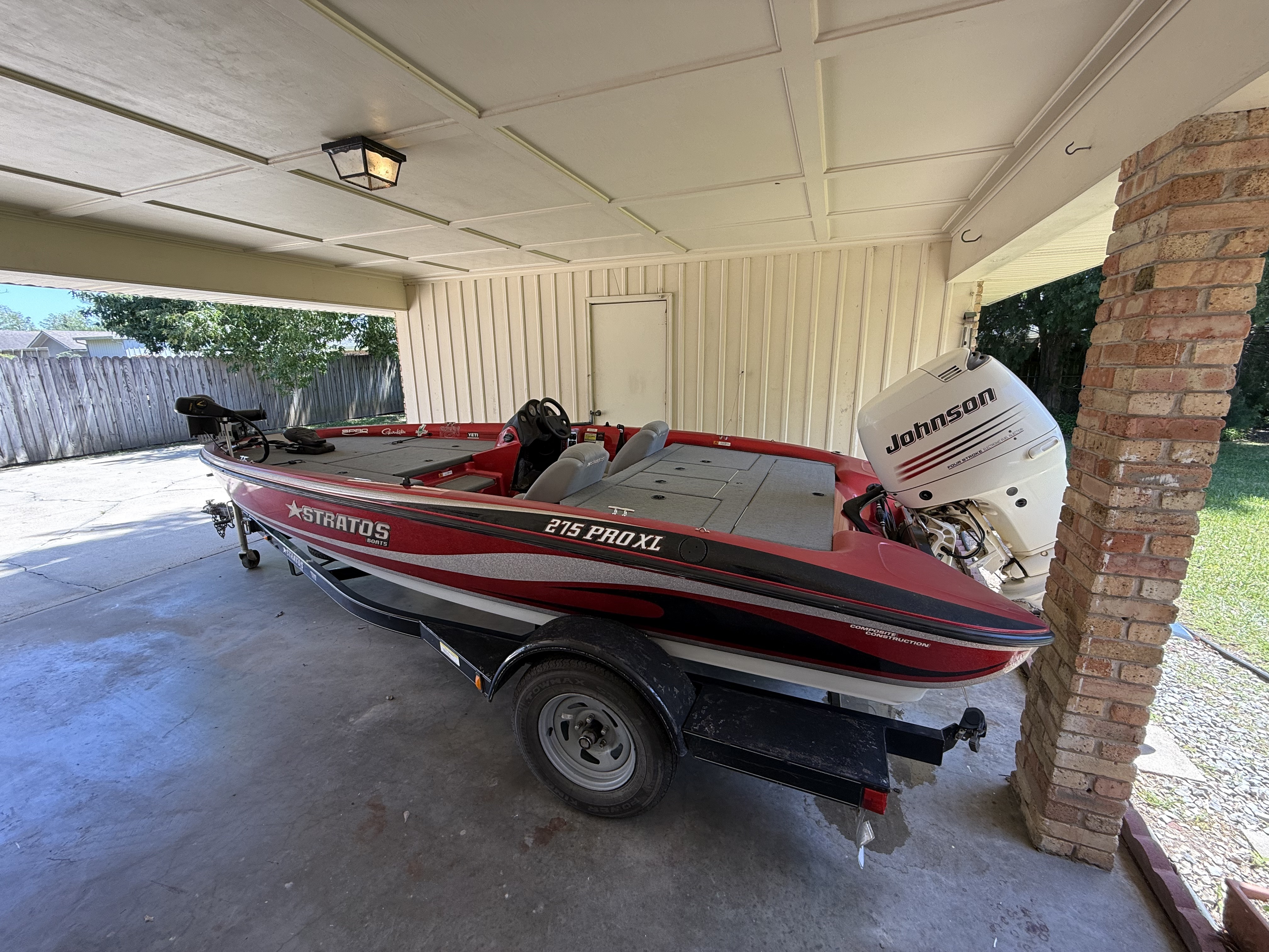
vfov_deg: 85.7
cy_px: 476
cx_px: 634
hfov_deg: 102.1
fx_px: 513
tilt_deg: -12.2
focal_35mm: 14
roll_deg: +0.7
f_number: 2.2
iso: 40
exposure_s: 1/102
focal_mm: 2.22
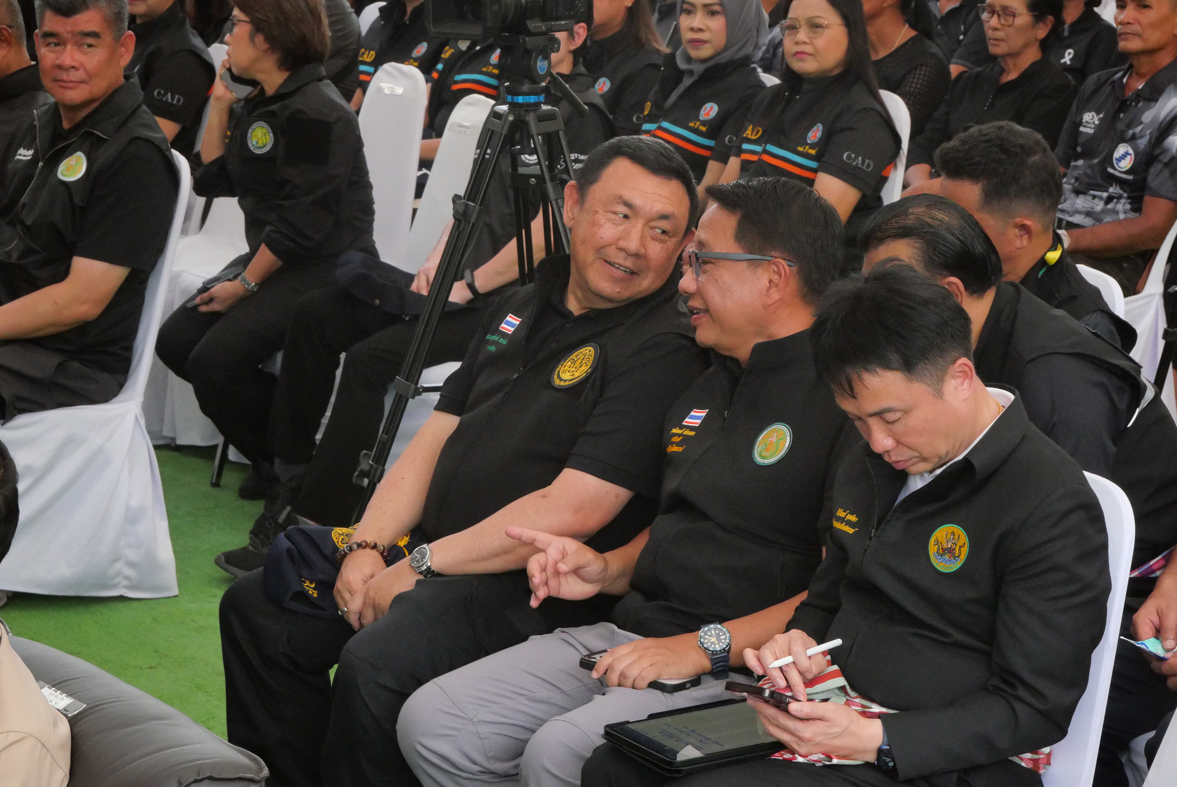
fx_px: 4056
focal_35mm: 124
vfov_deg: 11.1
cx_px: 588
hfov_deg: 16.5
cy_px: 394
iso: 3200
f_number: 9
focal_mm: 60
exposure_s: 1/640
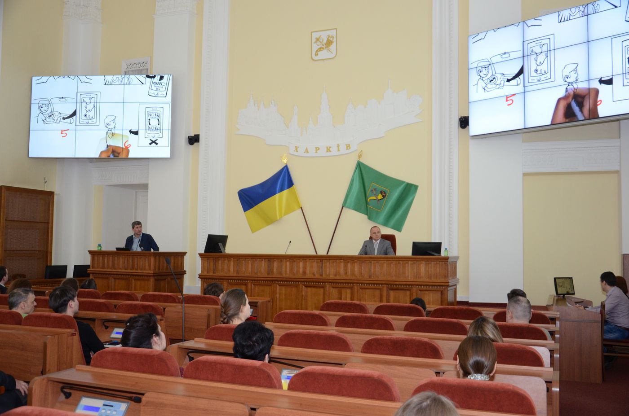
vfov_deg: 36.7
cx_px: 314
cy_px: 208
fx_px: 628
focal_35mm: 36
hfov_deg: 53.2
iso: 1000
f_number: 3.8
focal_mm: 24
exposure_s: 1/200
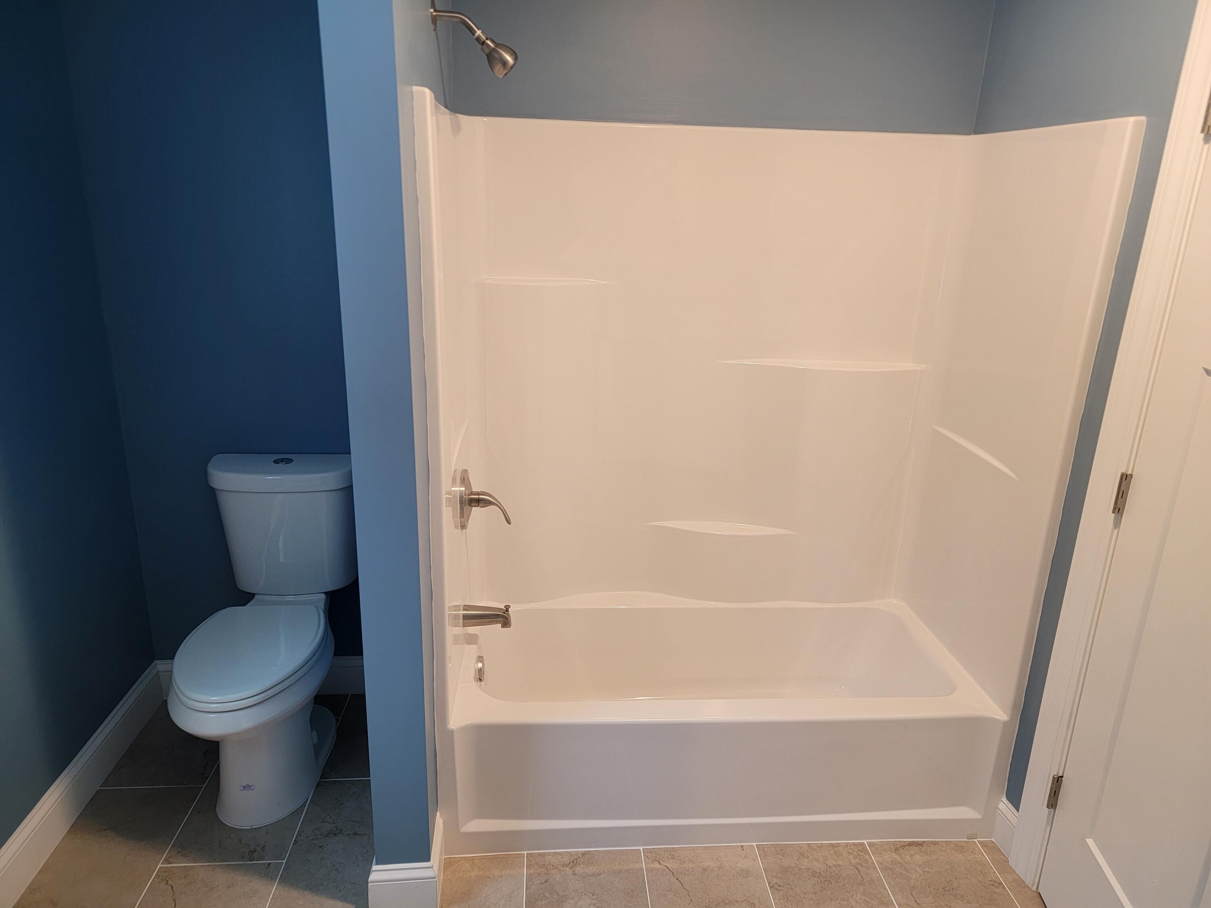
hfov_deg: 71.6
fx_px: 840
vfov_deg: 56.8
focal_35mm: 24
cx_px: 606
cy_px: 454
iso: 200
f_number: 1.8
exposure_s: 1/39
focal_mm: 6.7
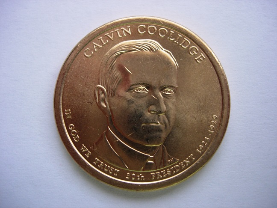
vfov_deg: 37.7
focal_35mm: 38
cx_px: 138
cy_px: 104
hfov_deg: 49.0
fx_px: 304
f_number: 2.8
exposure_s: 1/32
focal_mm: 7.8
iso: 115
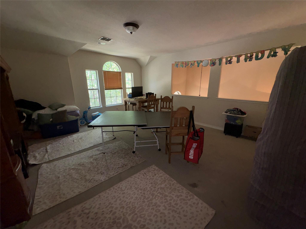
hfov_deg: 102.1
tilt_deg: -13.6
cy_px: 114
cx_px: 153
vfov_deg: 85.7
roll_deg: +0.6
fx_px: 124
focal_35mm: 14
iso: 64
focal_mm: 2.22
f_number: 2.2
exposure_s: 1/60
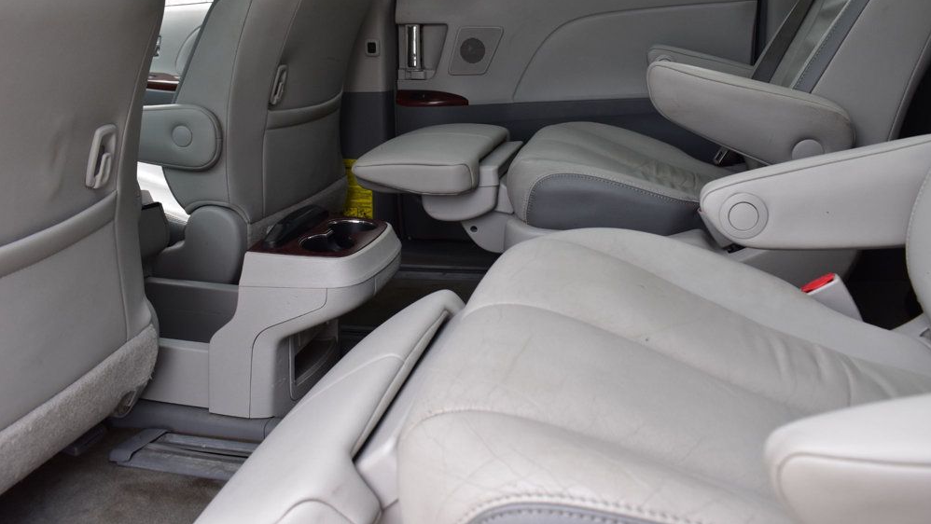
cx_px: 477
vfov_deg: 40.0
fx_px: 716
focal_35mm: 29
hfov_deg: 66.0
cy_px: 209
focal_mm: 18
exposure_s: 1/40
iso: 400
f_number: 7.1
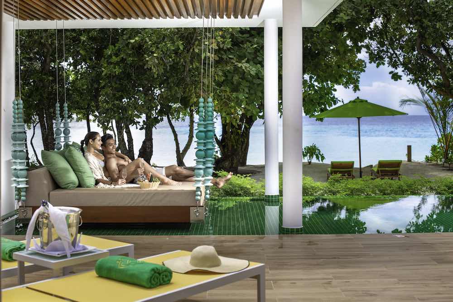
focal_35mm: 50
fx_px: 629
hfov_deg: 39.6
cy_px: 151
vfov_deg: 27.0
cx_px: 226
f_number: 5.6
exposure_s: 1/500
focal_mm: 50
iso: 100
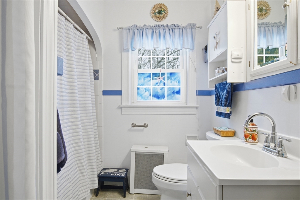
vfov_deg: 67.4
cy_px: 100
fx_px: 150
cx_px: 150
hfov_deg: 90.0
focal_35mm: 18
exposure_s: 1/320
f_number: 8
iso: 800
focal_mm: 12
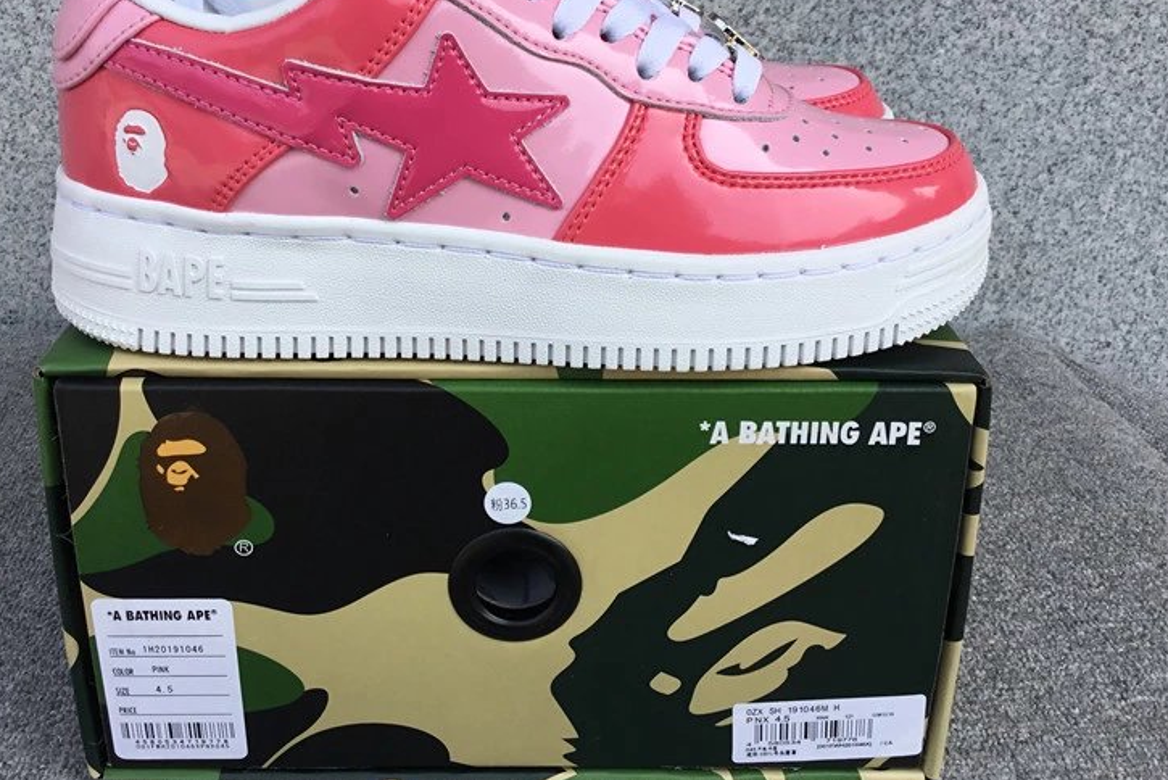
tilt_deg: -21.3
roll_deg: -0.1
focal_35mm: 40
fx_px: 1298
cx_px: 525
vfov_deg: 33.3
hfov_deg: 48.4
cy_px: 317
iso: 25
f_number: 2.4
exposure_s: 1/532
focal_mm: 3.3
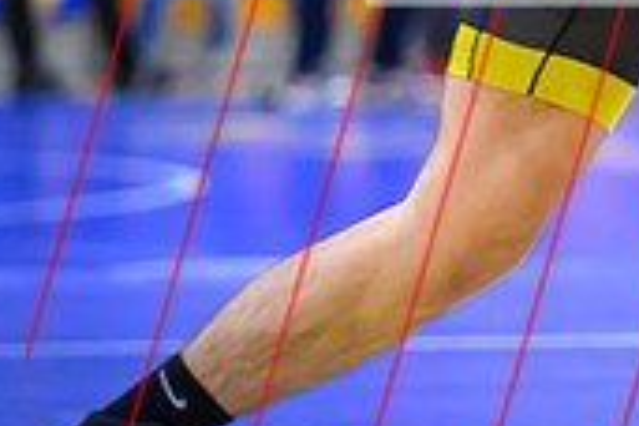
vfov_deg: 3.0
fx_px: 8111
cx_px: 988
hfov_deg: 4.5
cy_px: 74
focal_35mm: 457
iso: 5000
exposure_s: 1/640
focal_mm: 110
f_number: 2.8
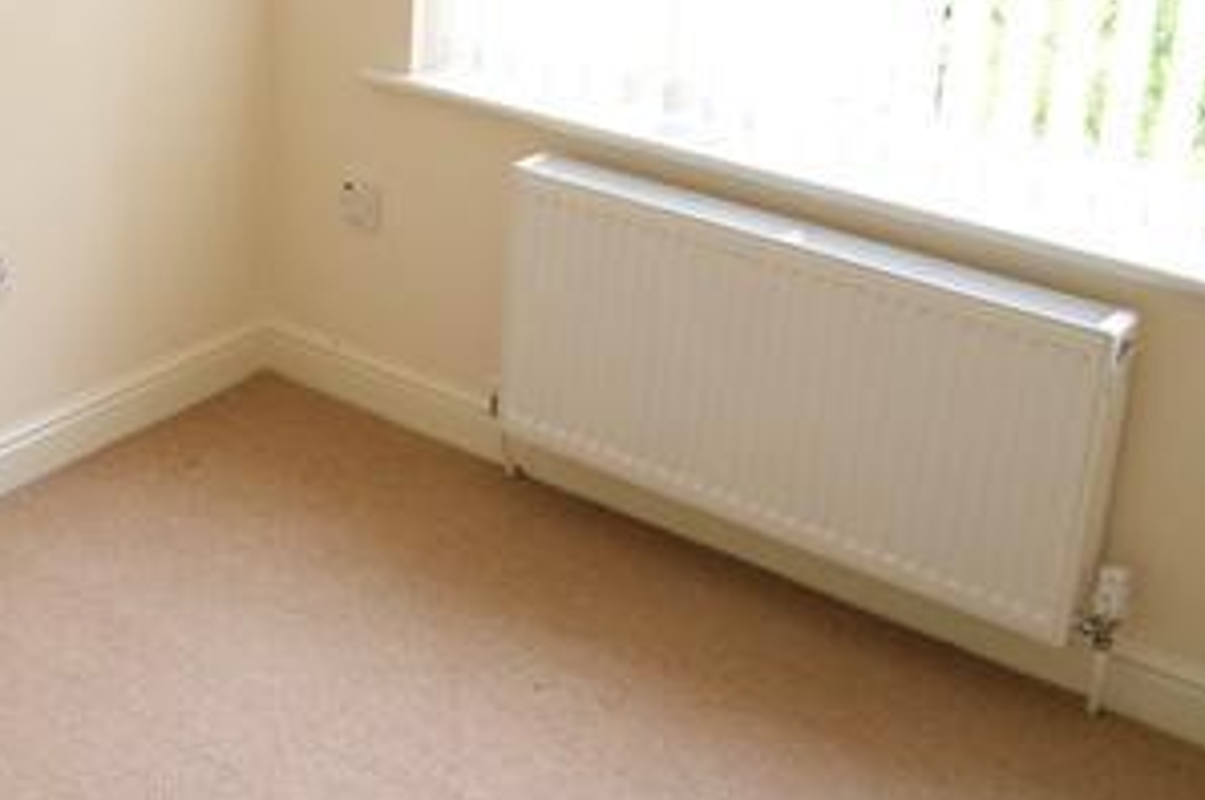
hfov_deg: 32.2
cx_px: 49
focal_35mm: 58
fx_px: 1939
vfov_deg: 22.9
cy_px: 117
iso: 400
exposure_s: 1/60
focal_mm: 18
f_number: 4.5
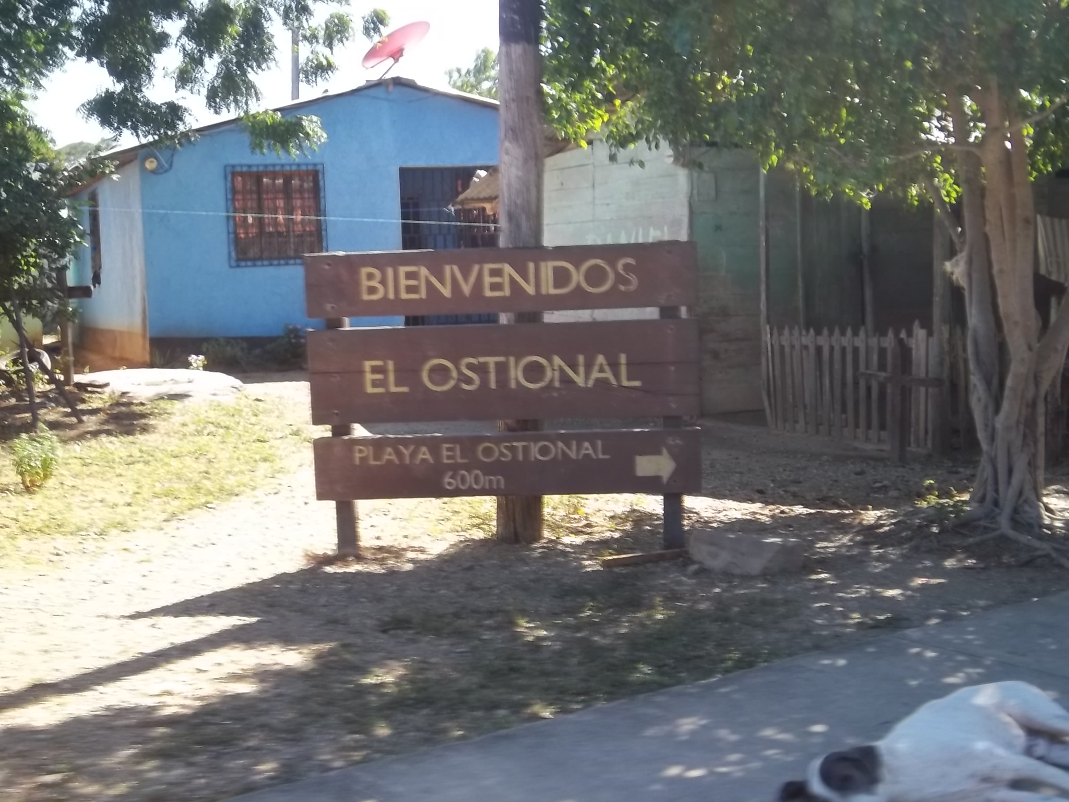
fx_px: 1451
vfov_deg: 30.9
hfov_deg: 40.4
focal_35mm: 47
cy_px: 401
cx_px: 534
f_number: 4.58
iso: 64
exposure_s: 1/100
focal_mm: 8.3
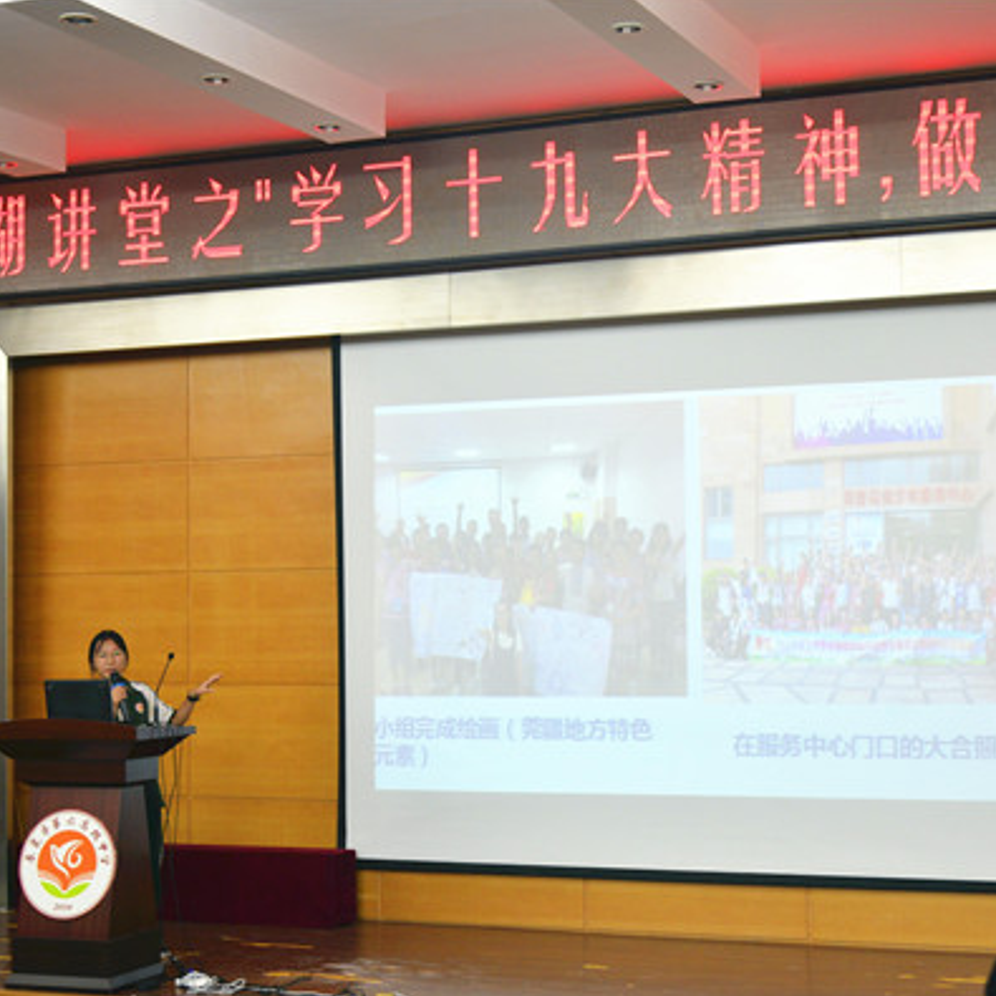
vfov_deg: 27.7
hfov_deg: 27.7
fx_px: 2018
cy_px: 497
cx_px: 552
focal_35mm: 62
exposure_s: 1/80
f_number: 4.5
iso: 800
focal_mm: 48
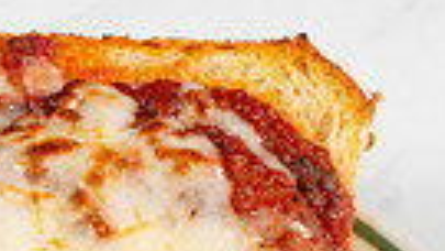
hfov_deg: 7.0
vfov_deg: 4.0
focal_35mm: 303
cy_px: 453
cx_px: -238
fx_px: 3576
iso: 200
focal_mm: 50
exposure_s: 1/250
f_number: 11
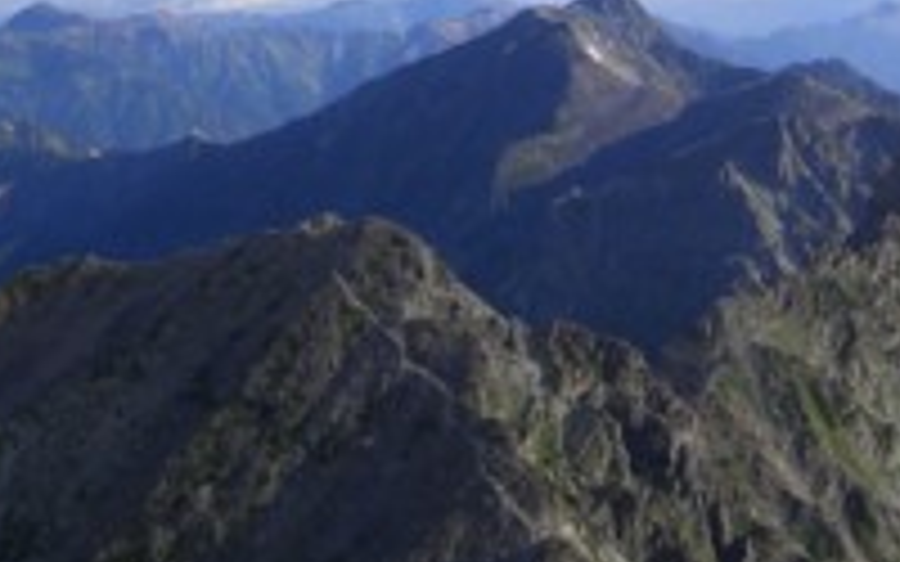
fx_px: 2109
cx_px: 594
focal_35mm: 86
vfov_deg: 14.9
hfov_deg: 24.0
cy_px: -13
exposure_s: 1/640
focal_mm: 4.8
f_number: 4
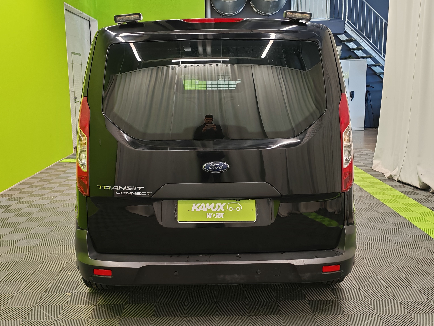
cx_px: 214
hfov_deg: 44.8
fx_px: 527
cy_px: 164
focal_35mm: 42
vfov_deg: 34.4
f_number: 1.9
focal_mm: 6.12
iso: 800
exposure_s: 1/100
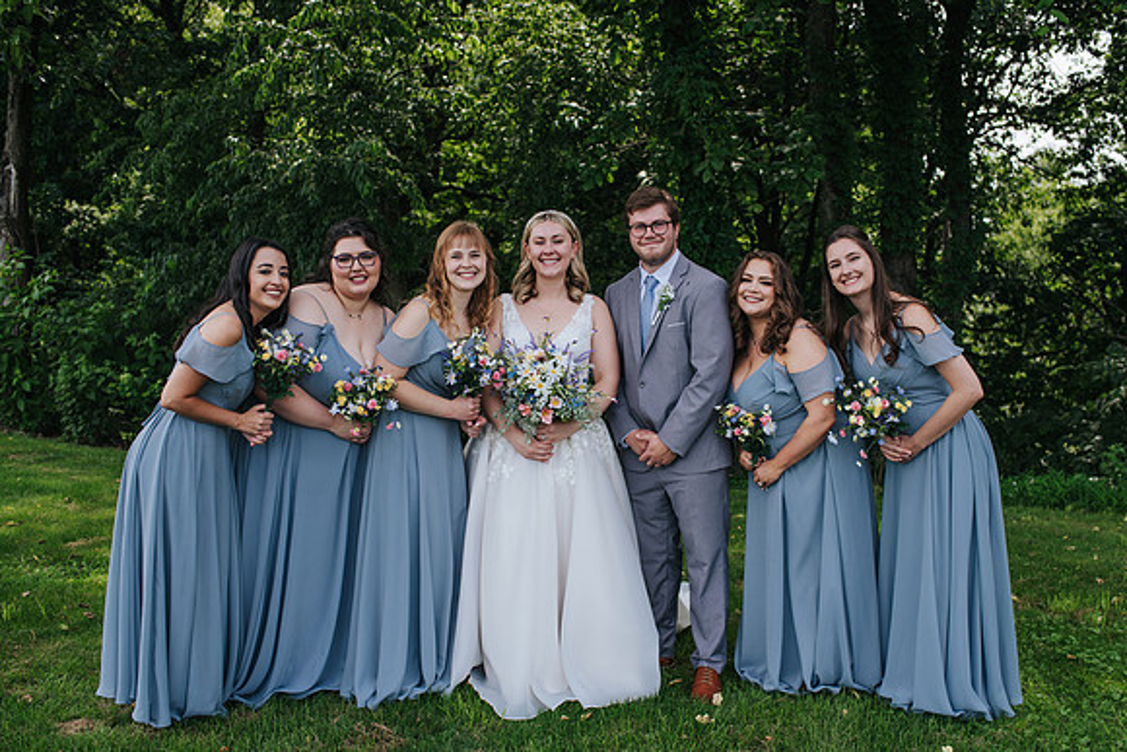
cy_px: 402
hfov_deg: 51.3
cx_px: 602
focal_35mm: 37
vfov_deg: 35.5
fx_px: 1173
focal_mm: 35
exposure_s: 1/500
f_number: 3.2
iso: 110
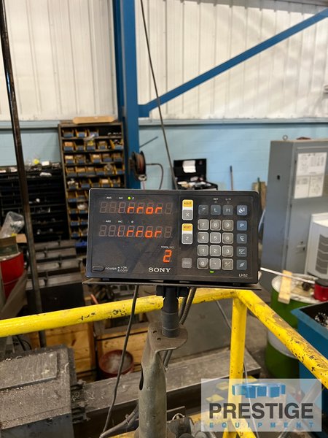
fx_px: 328
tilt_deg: -16.6
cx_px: 164
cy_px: 219
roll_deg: +0.1
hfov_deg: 53.1
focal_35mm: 26
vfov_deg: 67.3
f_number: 1.5
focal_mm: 5.7
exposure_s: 1/60
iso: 400
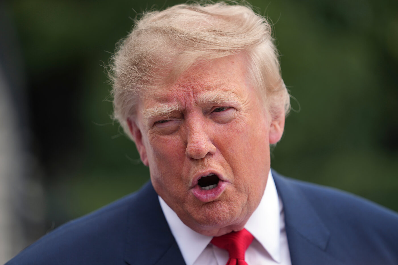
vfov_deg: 6.9
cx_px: 199
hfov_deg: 10.3
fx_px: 2211
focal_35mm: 200
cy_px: 132
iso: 100
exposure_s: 1/500
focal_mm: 200
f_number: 2.8
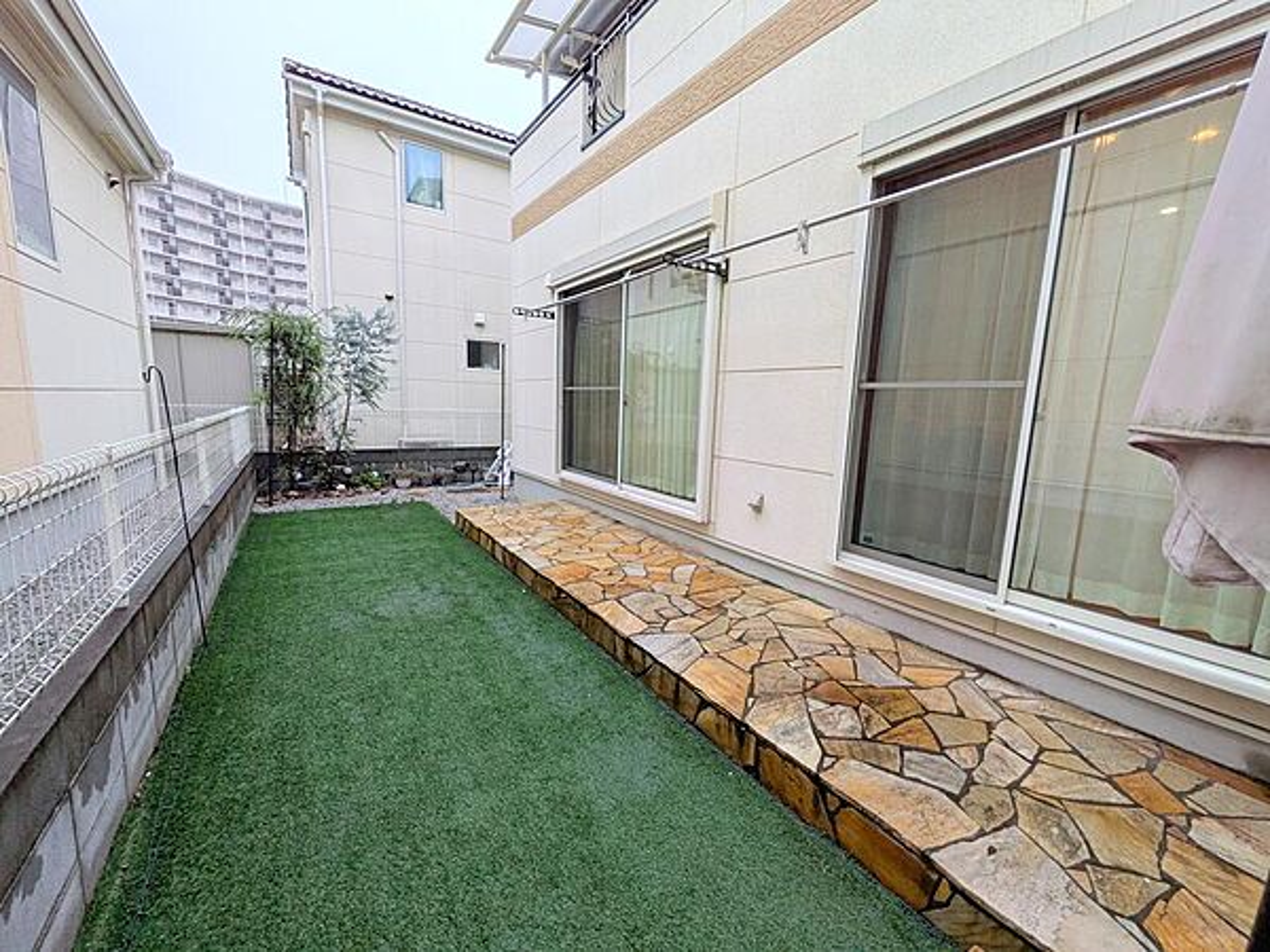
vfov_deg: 85.7
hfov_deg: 102.1
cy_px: 476
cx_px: 635
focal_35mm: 14
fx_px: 514
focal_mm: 1.83
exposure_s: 1/146
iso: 50
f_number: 2.2
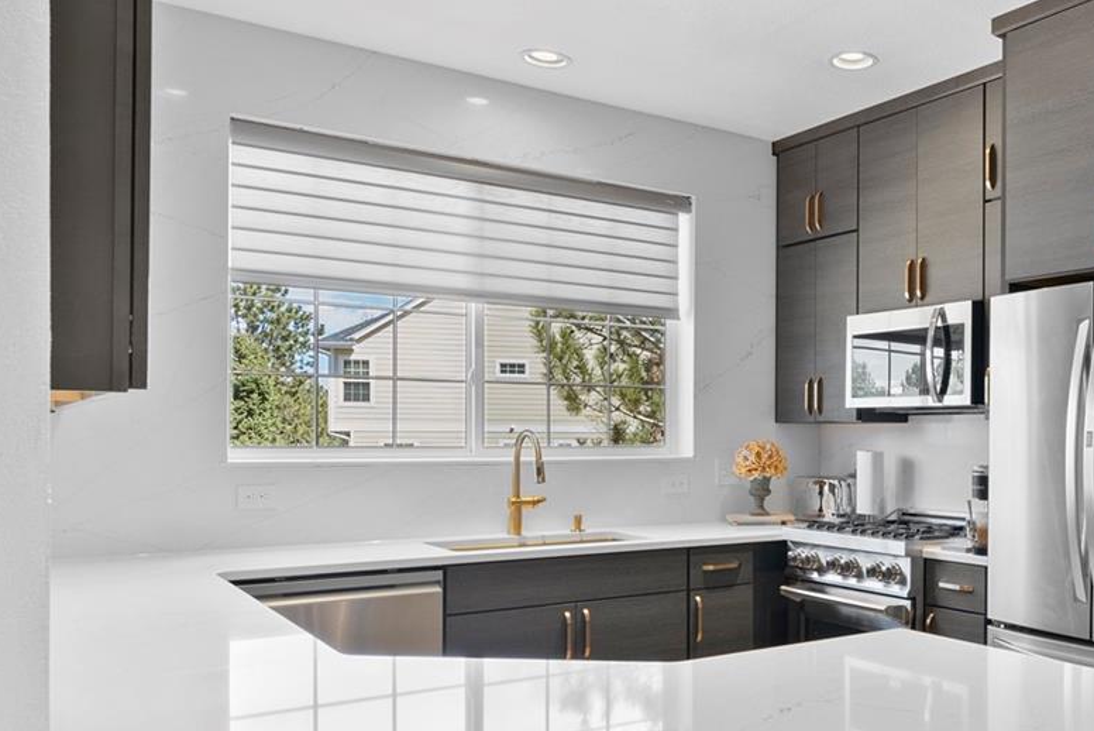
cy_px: 436
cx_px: 906
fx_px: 1003
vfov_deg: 39.8
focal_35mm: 33
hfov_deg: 52.7
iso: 640
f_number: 9
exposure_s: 1/2.5
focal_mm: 16
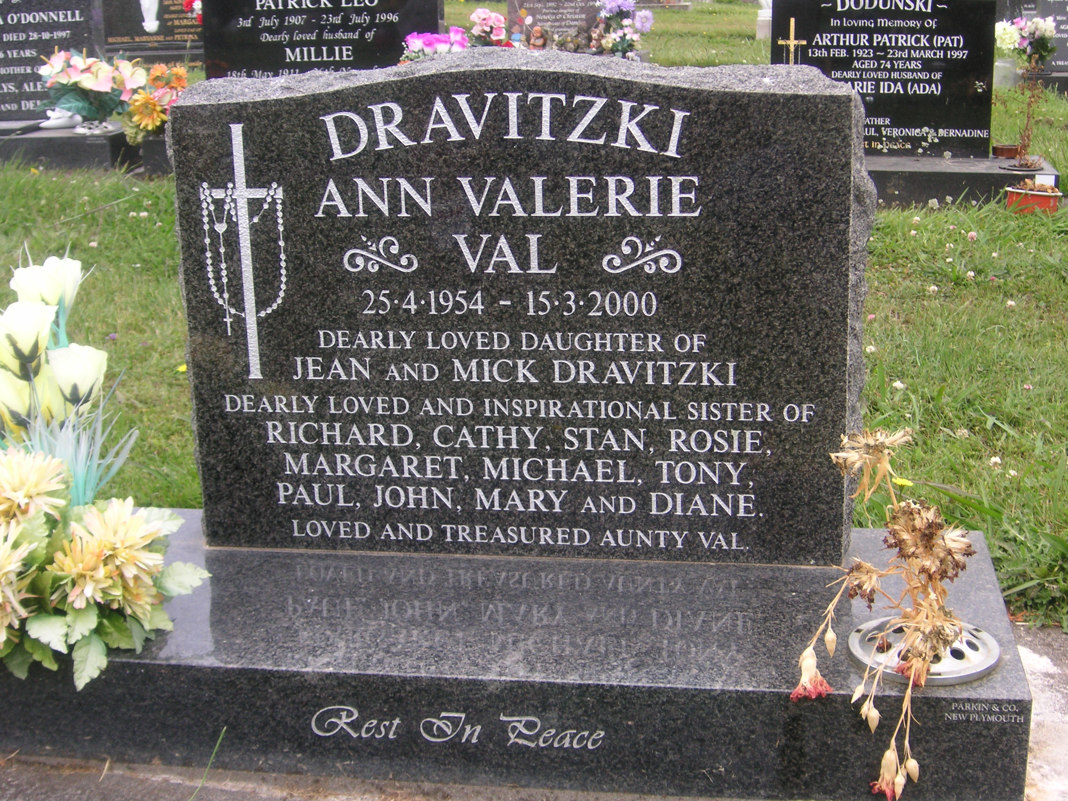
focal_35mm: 50
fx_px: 1543
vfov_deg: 29.1
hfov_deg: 38.2
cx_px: 534
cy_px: 400
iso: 50
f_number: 3.4
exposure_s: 1/90
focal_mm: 8.4
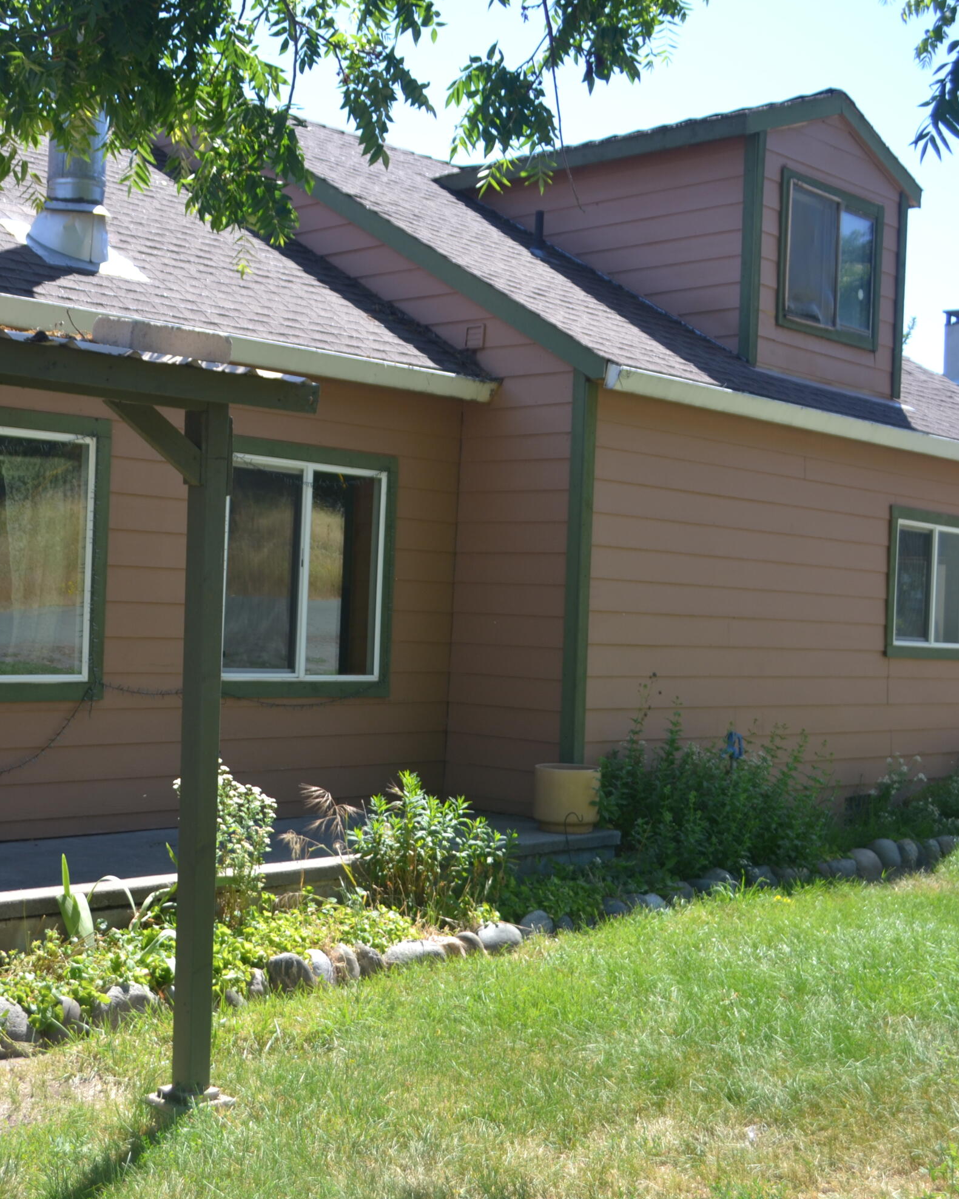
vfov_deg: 39.5
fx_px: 1668
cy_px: 594
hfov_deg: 31.7
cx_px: 279
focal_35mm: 47
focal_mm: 22
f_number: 3.8
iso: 100
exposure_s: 1/250
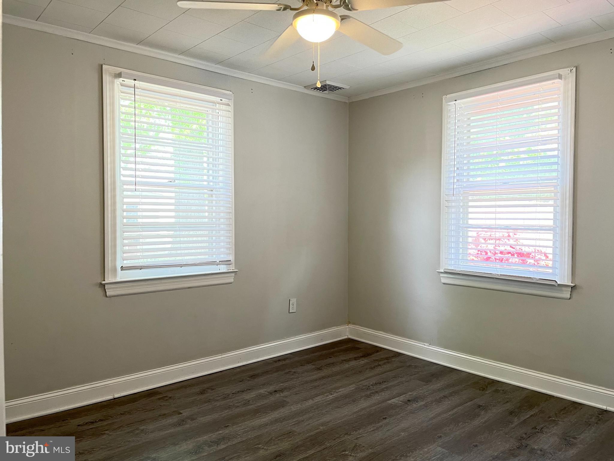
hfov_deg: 67.3
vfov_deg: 53.1
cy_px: 230
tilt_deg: -1.7
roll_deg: -0.1
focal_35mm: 26
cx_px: 307
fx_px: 461
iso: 80
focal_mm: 4.2
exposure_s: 1/60
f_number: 1.6
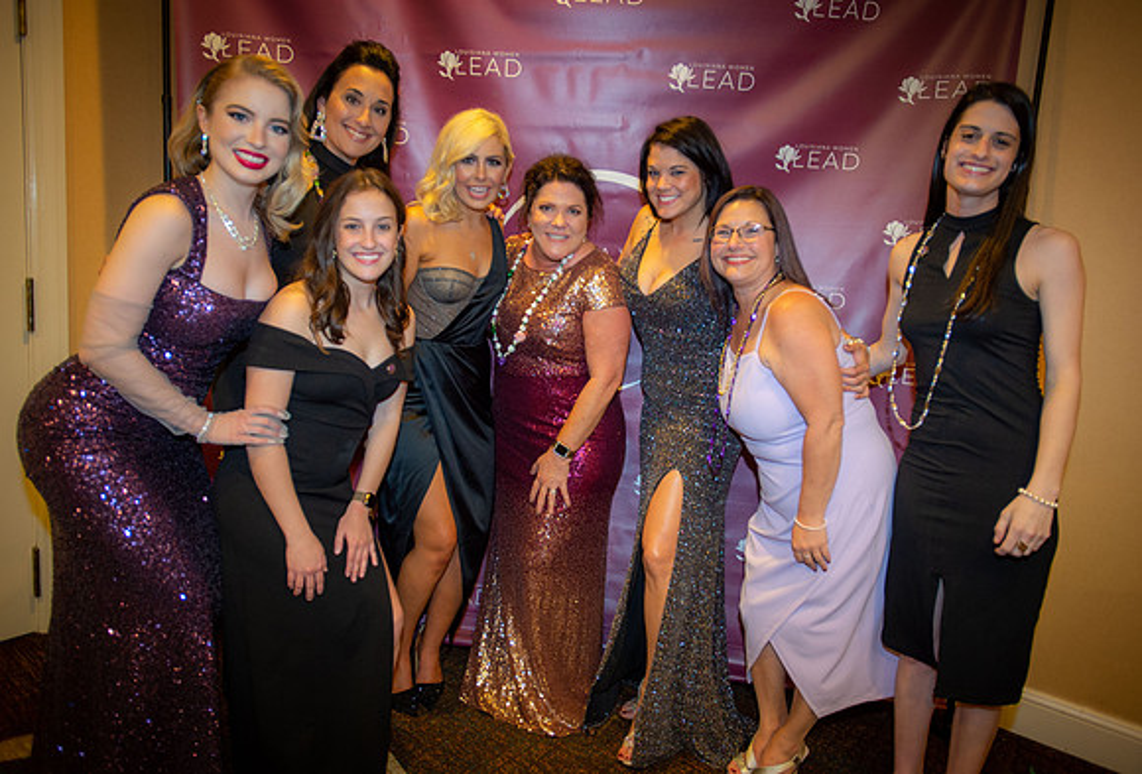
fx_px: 766
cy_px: 387
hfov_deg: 73.4
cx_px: 581
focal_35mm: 24
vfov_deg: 53.6
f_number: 2.8
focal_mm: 22
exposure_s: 1/80
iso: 1250
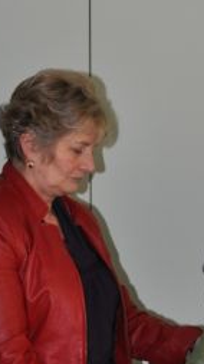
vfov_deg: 16.4
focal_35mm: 131
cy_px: 194
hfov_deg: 9.2
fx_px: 1262
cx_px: 201
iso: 800
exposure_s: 1/60
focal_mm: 32
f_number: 4
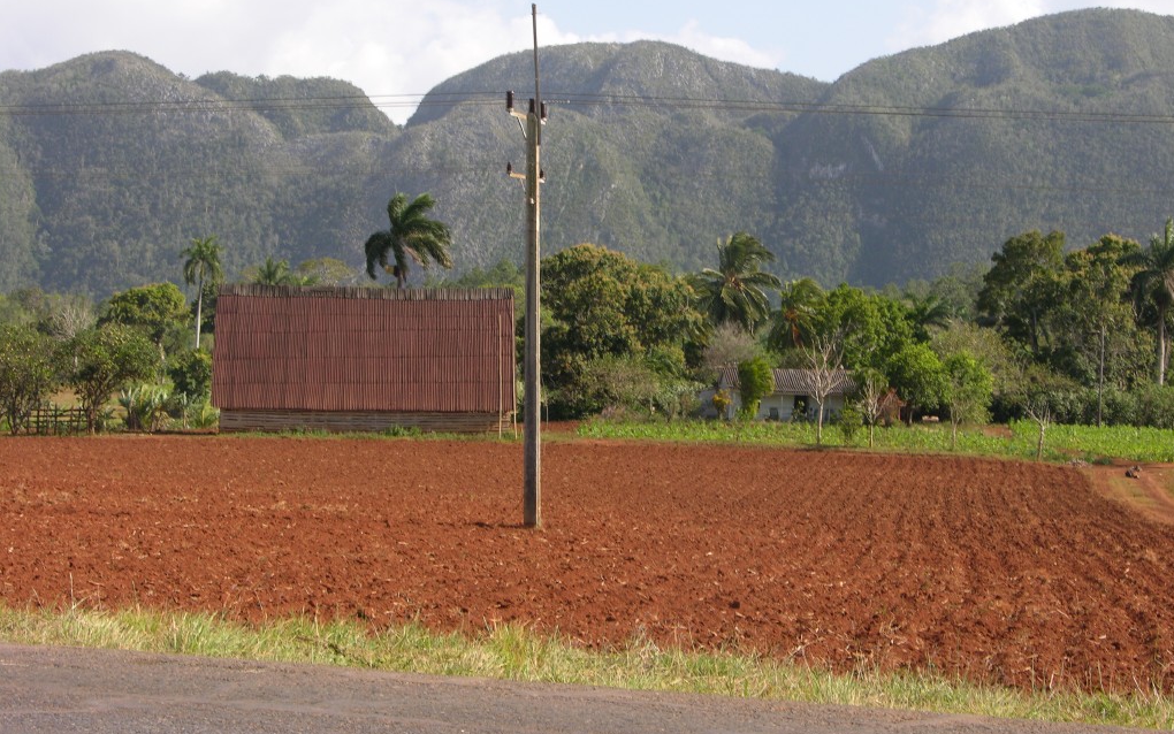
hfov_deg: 24.9
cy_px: 318
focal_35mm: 83
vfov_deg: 15.7
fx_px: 2656
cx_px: 588
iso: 50
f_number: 5.4
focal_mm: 19.9
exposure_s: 1/178
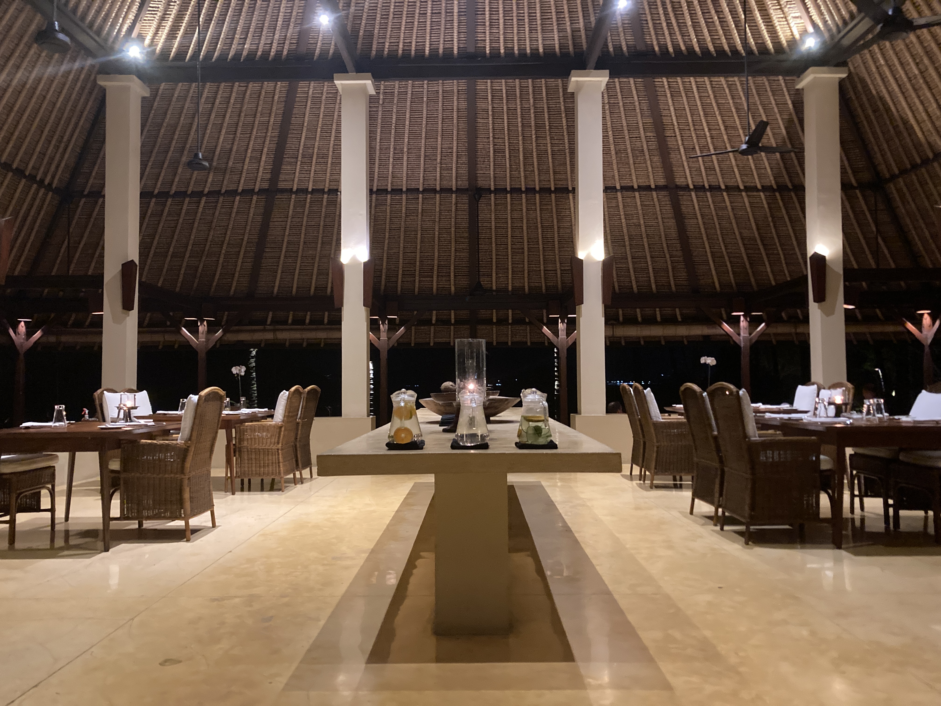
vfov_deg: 49.7
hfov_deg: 63.4
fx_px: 761
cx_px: 470
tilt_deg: +2.7
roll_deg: +0.5
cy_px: 353
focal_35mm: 28
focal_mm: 3.99
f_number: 1.8
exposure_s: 1/20
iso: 640
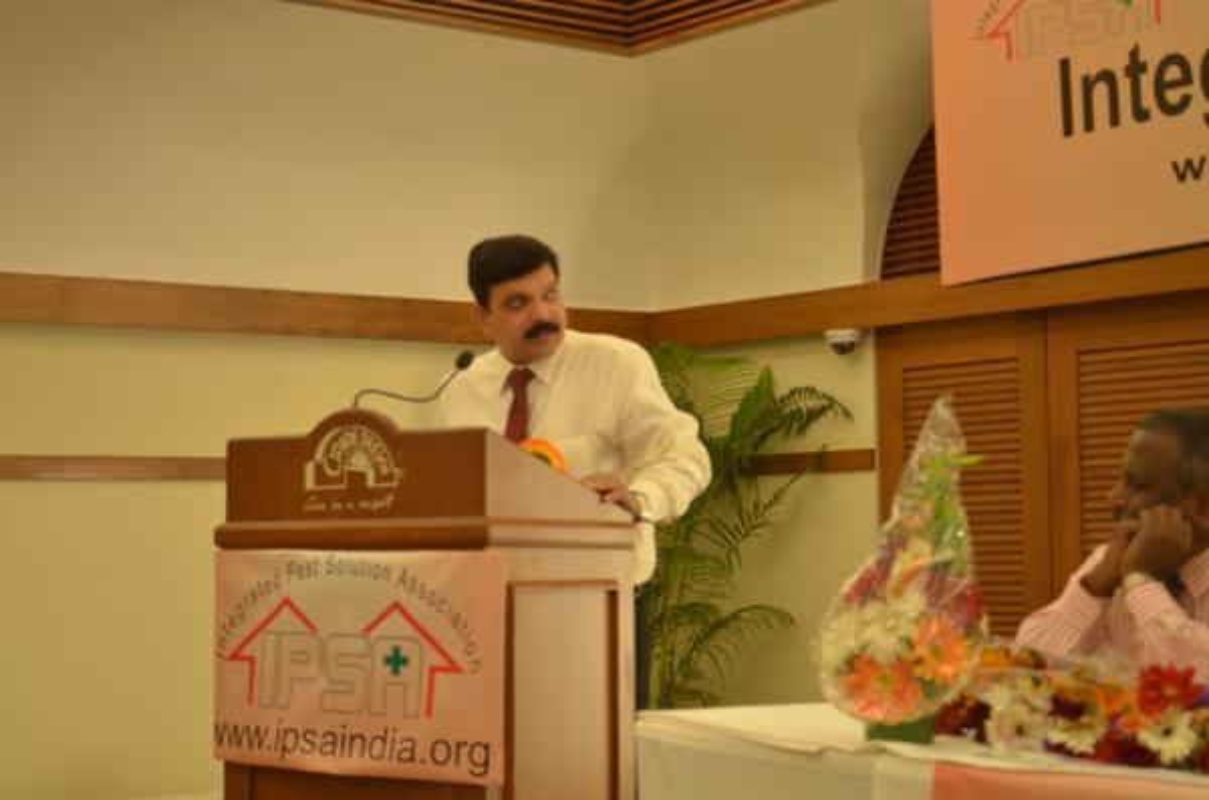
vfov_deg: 20.5
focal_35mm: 66
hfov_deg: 30.6
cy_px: 400
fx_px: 2211
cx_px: 604
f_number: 5.3
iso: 1000
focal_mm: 44
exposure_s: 1/40
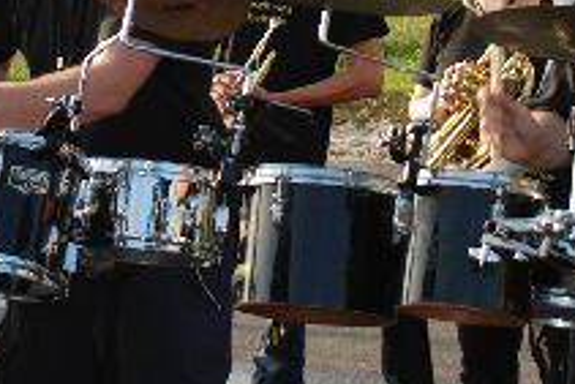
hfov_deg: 8.8
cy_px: -48
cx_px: 223
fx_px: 3724
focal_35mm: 233
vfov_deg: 5.9
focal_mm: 32
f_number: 4.2
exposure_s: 1/200
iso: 100
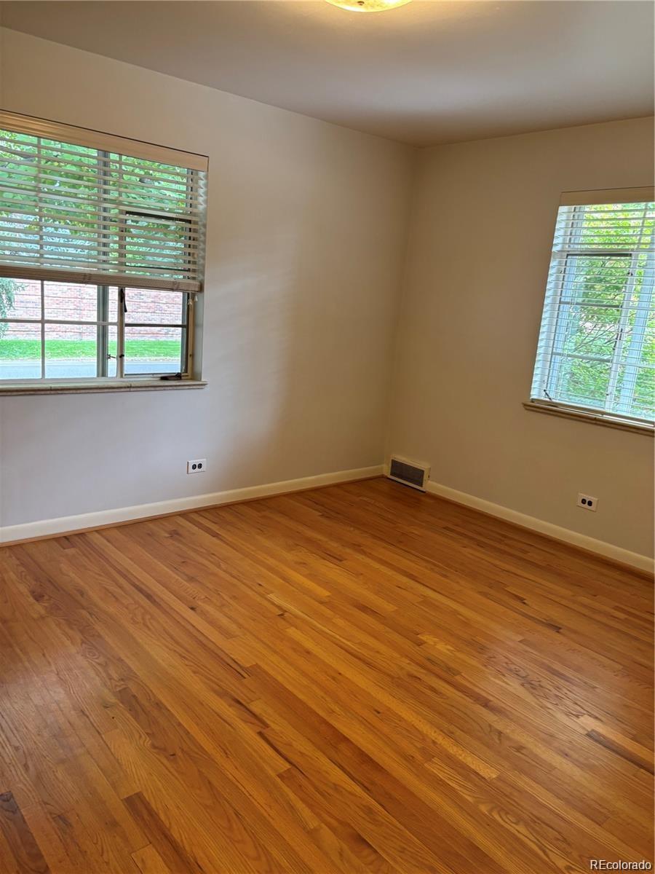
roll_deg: -4.3
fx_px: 656
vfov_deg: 67.3
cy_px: 437
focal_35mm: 26
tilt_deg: -12.8
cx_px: 328
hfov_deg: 53.1
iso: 125
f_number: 1.6
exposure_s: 1/60
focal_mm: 5.96
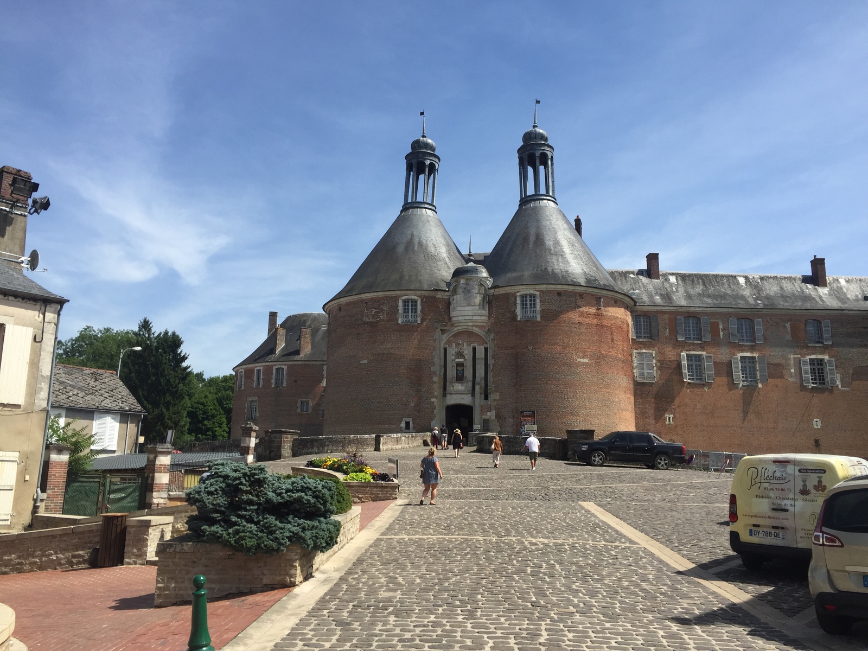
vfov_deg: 48.2
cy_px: 326
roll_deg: -0.8
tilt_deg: +12.6
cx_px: 434
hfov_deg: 61.7
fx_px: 727
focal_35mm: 29
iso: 32
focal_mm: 4.15
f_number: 2.2
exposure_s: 1/1799
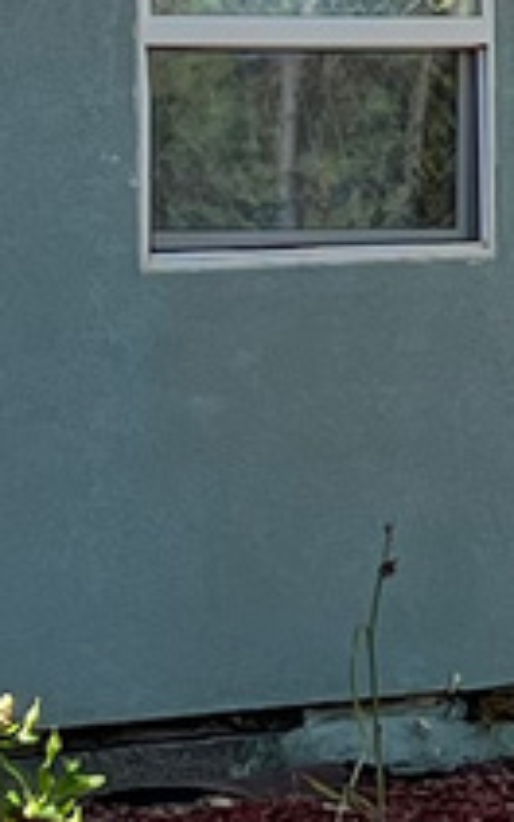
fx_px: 6003
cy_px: 284
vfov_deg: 7.8
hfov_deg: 4.8
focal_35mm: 268
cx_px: 1118
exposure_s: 1/853
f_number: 1.5
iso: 50
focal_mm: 5.7
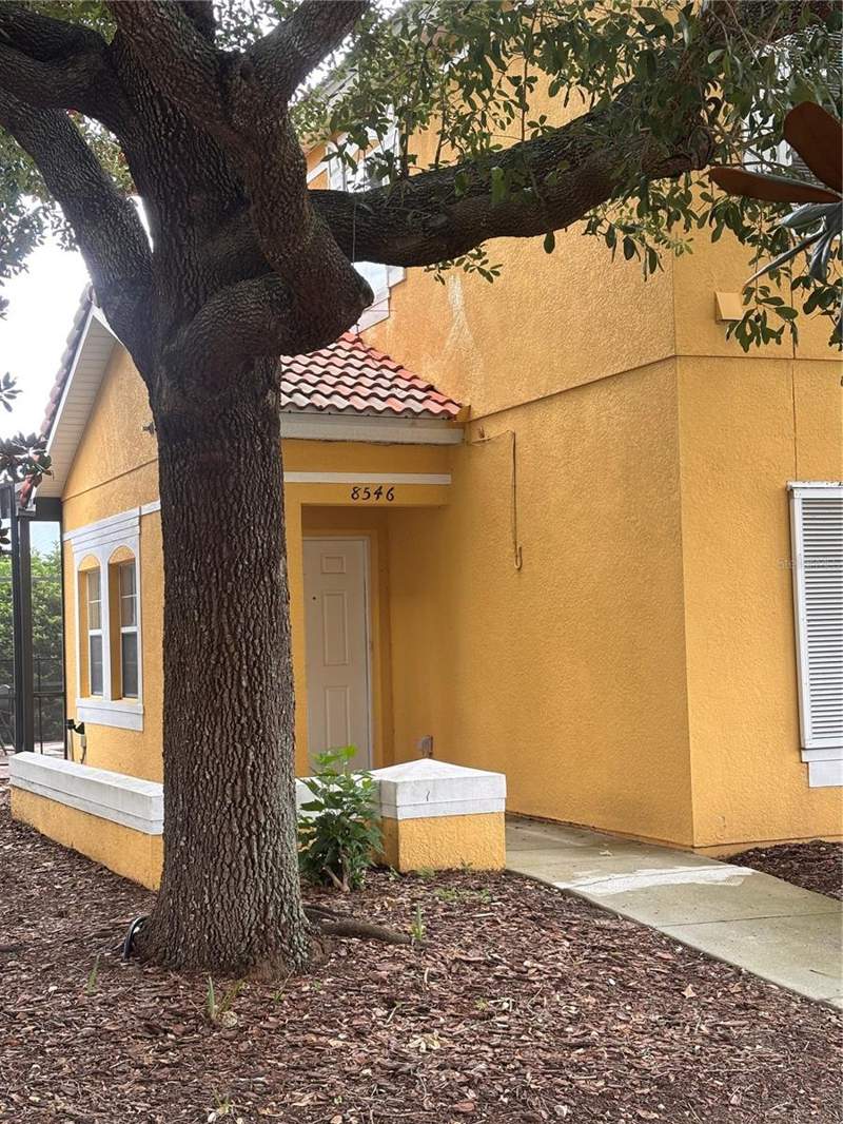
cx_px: 422
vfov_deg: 36.8
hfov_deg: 28.0
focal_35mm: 52
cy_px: 562
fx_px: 1688
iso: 50
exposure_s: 1/60
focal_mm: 5.96
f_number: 1.6
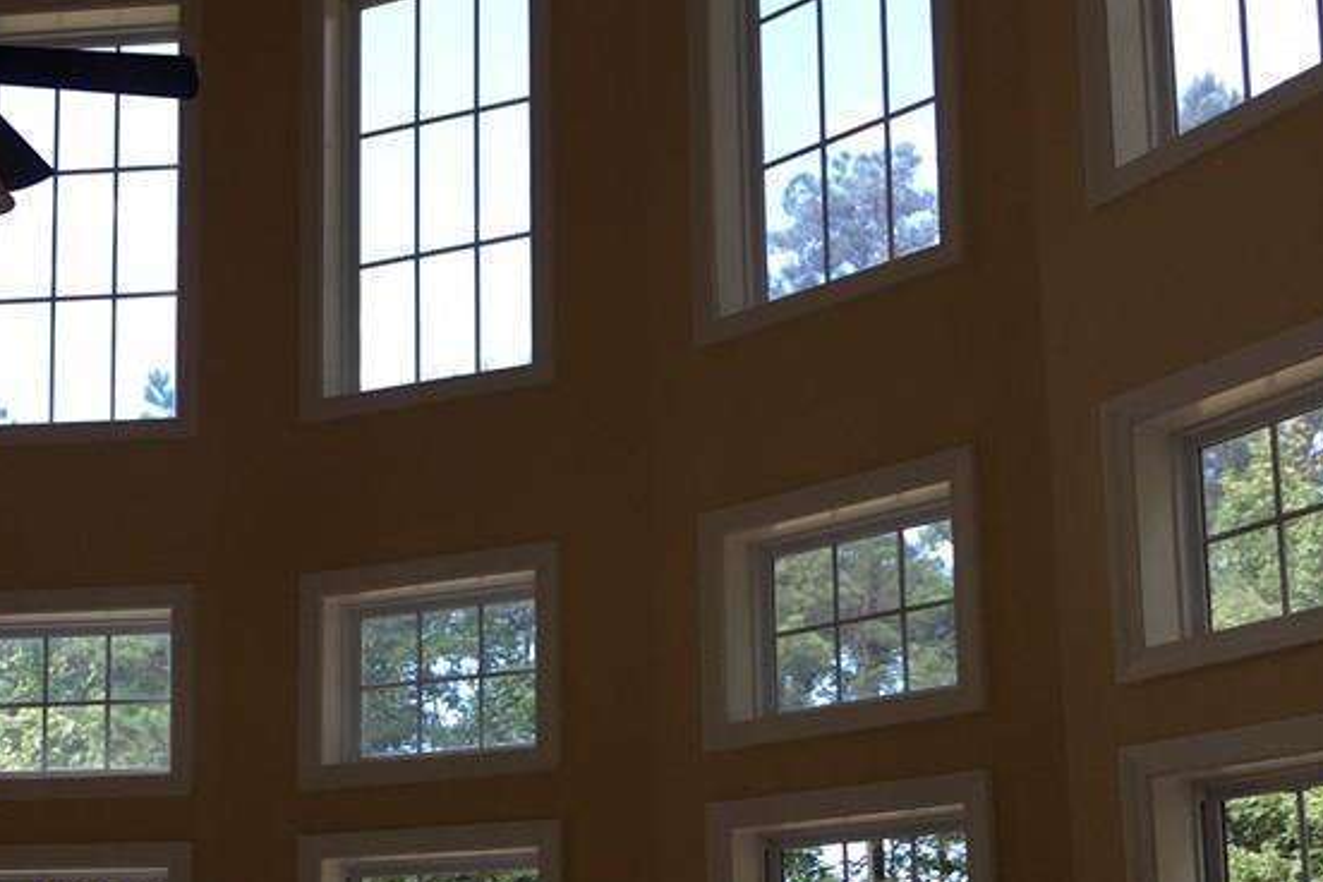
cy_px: 762
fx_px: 2058
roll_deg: +1.1
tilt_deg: +9.4
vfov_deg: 23.7
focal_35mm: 56
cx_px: 436
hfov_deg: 35.3
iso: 25
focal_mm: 4.15
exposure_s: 1/120
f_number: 2.2
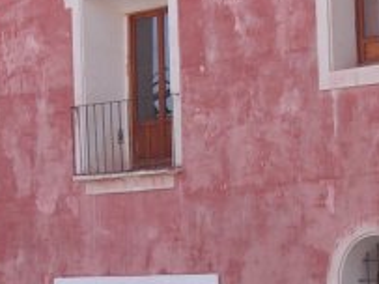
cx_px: 215
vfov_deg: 9.9
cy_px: 189
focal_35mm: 150
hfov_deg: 13.2
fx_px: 1641
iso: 50
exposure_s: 1/200
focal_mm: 6.3
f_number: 5.6
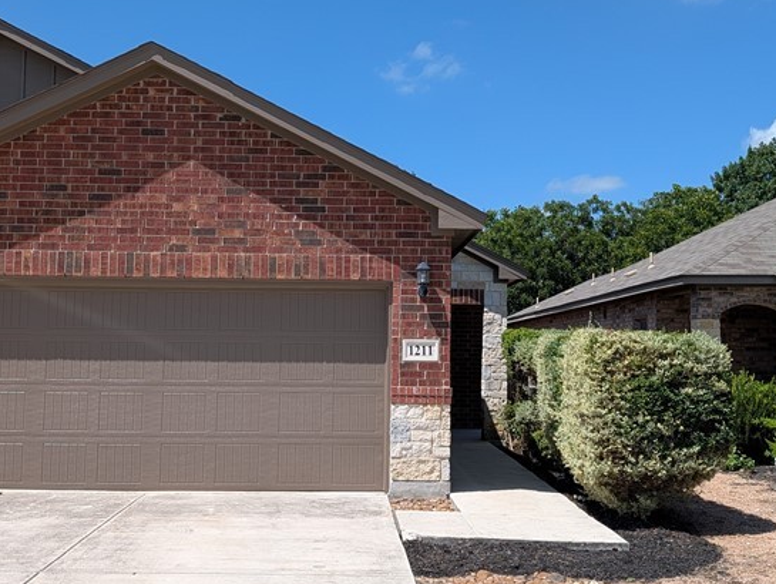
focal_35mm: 45
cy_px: 258
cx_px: 360
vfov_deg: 32.2
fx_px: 1010
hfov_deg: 42.0
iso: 22
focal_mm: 6.9
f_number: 1.68
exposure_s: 1/1337
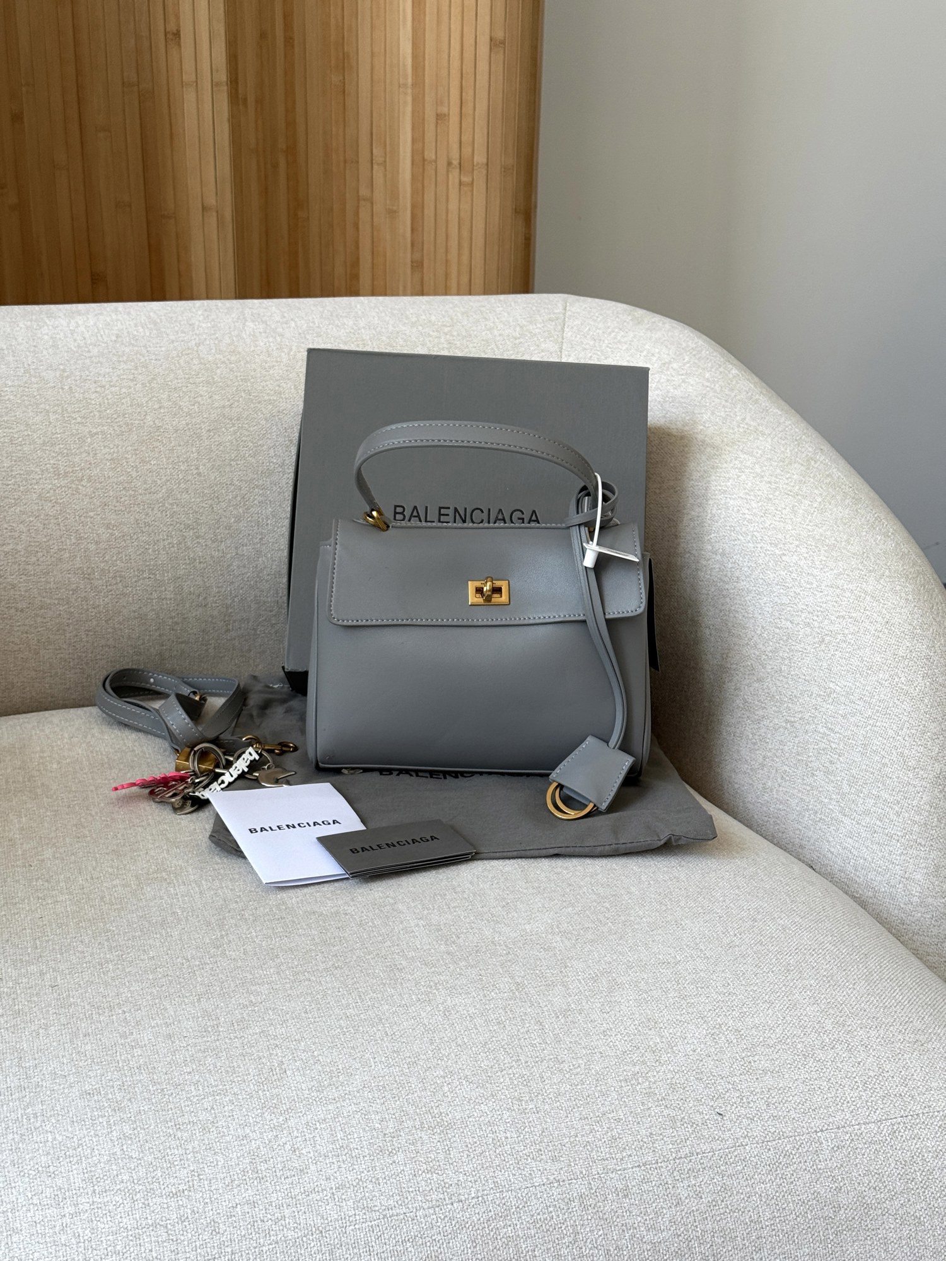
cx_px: 473
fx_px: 1749
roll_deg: -1.3
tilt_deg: -18.1
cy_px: 630
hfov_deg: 30.3
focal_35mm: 48
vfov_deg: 39.7
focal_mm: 6.76
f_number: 1.78
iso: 80
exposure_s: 1/121
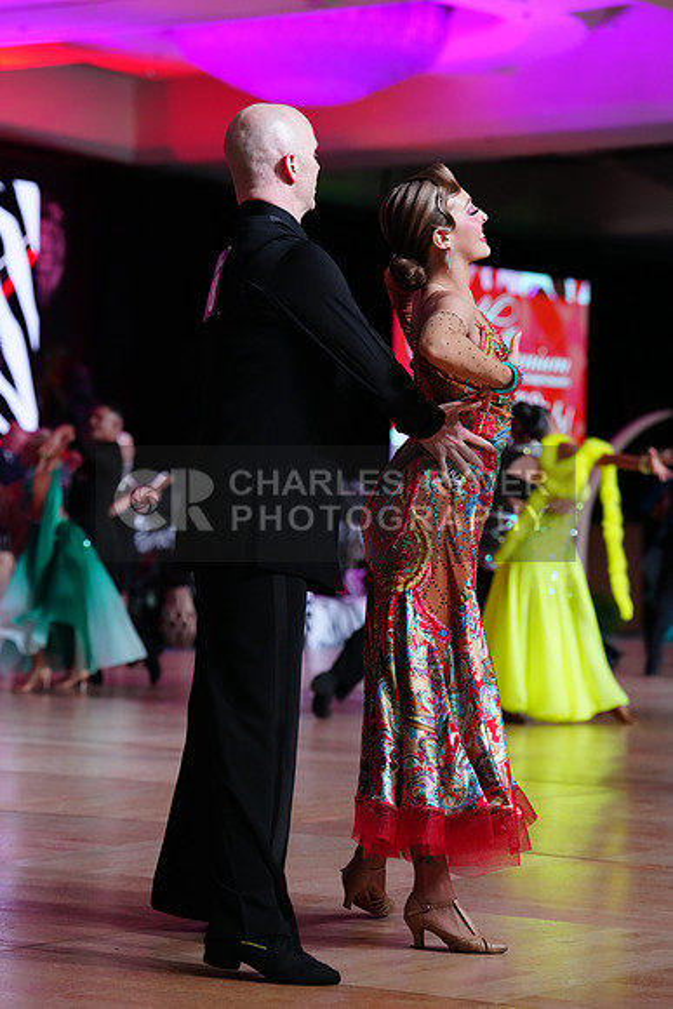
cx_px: 336
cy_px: 504
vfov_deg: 20.0
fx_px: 2858
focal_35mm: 102
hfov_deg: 13.4
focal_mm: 102
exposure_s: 1/400
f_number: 4
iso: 4000
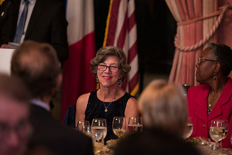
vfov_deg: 8.2
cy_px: 78
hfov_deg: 12.3
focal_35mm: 167
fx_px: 1076
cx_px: 116
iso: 3200
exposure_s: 1/200
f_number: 3.2
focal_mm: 165
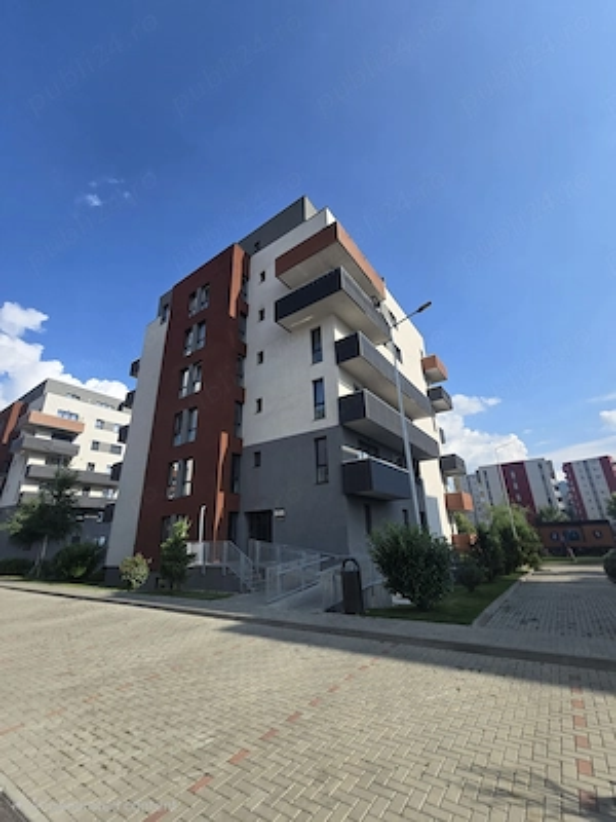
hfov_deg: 89.9
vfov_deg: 106.2
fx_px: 308
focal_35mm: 13
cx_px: 308
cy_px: 411
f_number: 2.2
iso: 50
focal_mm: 2.2
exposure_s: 1/2500
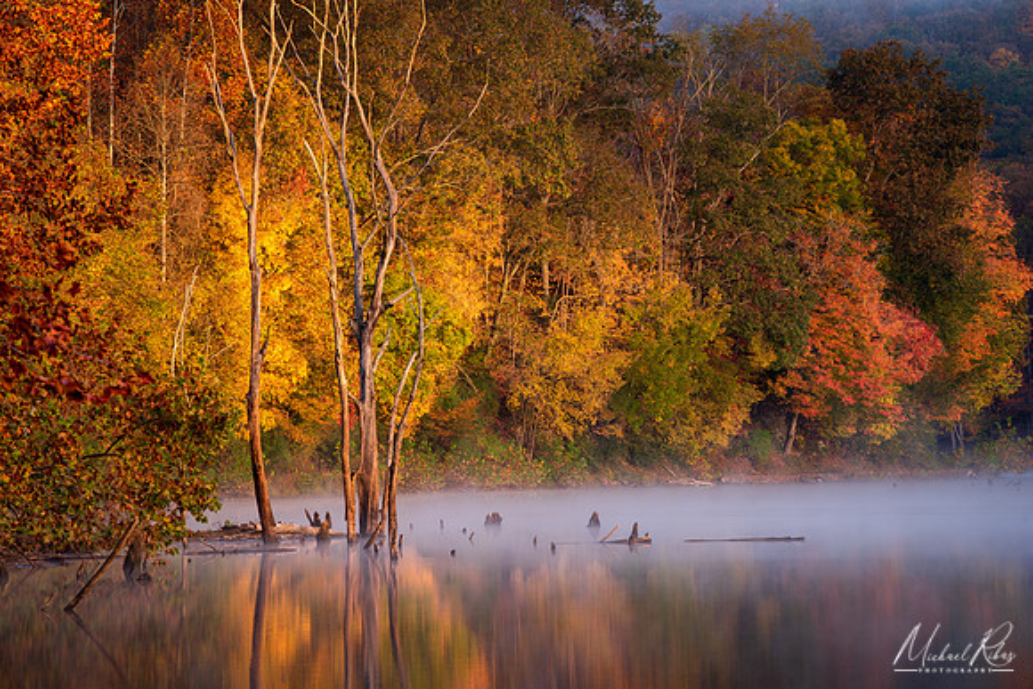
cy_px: 344
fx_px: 5740
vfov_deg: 6.9
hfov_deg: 10.3
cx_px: 516
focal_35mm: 200
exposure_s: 1/10
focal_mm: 200
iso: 64
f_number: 10
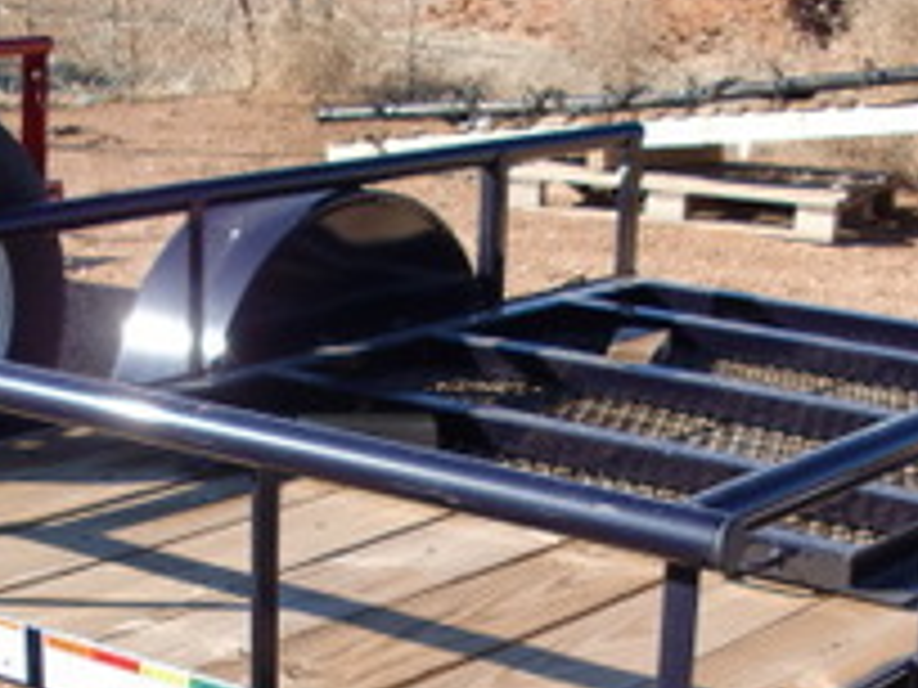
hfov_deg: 20.4
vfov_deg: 15.2
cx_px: 423
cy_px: 670
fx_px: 2546
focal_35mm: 96
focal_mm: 6.3
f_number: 2.8
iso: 64
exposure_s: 1/800
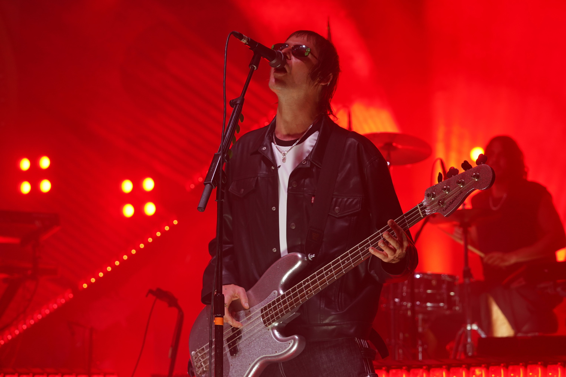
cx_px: 283
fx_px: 1100
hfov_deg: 28.8
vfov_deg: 19.5
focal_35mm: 70
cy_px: 188
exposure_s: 1/160
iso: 1000
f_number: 4
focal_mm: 70
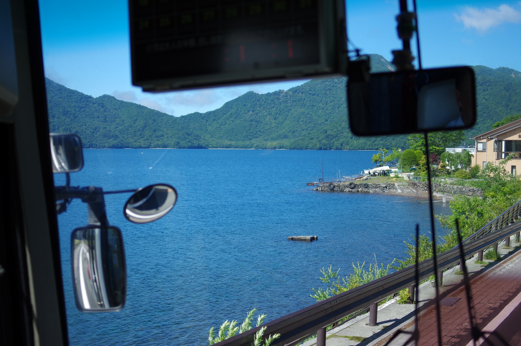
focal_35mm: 52
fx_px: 752
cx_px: 260
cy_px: 173
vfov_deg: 25.9
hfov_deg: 38.2
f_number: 2.8
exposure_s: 1/1000
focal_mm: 35
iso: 100
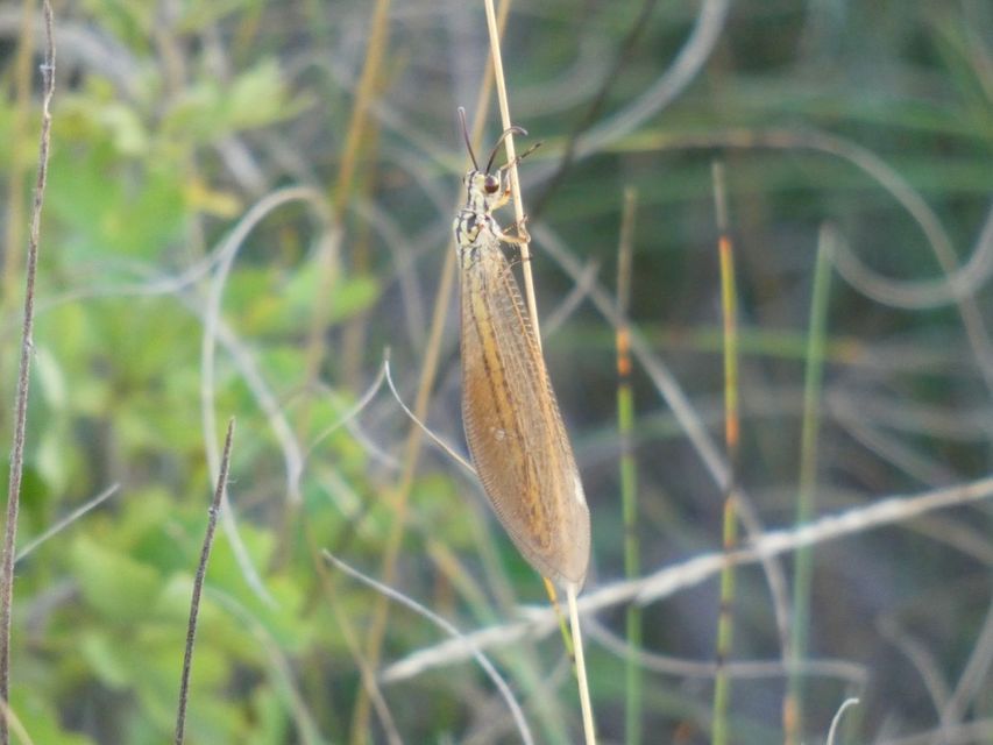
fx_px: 34428
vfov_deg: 1.2
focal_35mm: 1200
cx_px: 496
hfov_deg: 1.7
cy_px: 372
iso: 640
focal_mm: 215
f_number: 5.9
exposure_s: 1/125
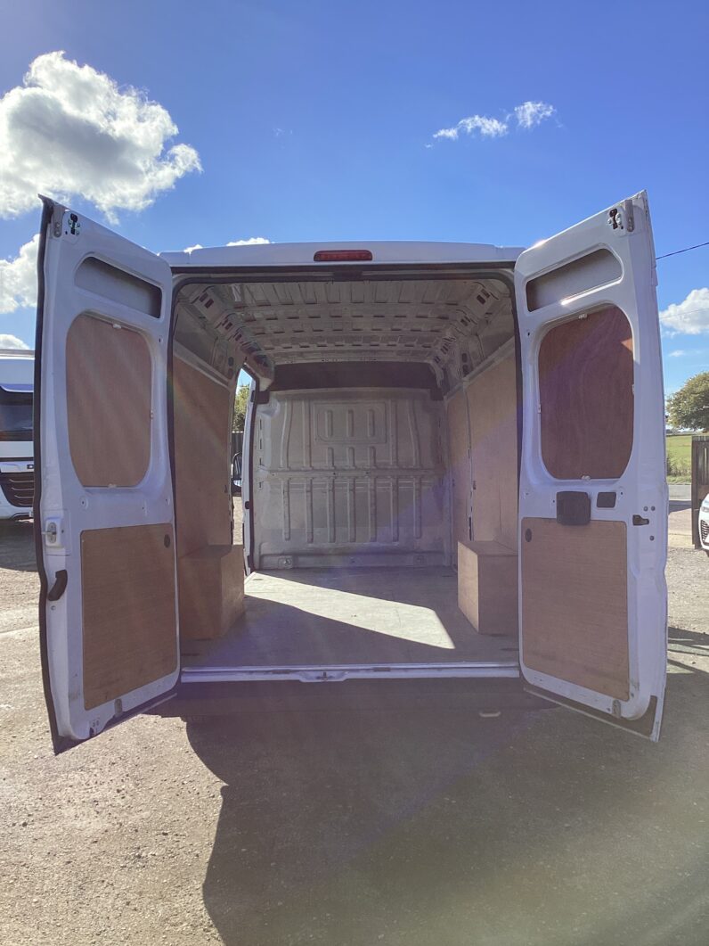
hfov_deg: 45.5
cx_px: 354
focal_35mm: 31
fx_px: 846
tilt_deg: -1.4
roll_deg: +1.3
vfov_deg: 58.3
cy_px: 473
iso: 25
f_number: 2.4
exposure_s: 1/1164
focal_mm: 3.3
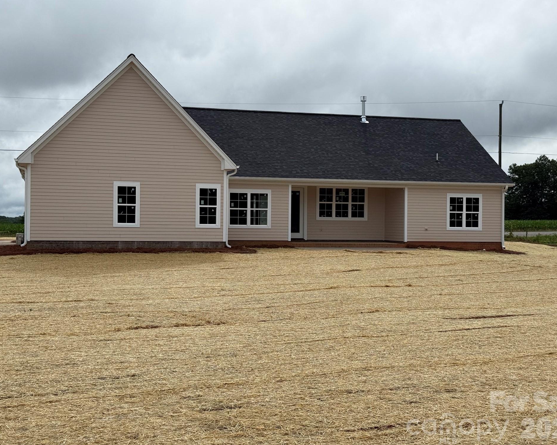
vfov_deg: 29.7
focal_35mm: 51
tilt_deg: +0.1
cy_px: 222
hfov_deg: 36.7
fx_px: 841
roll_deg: -0.1
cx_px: 281
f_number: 1.78
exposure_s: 1/6024
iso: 64
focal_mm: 6.76
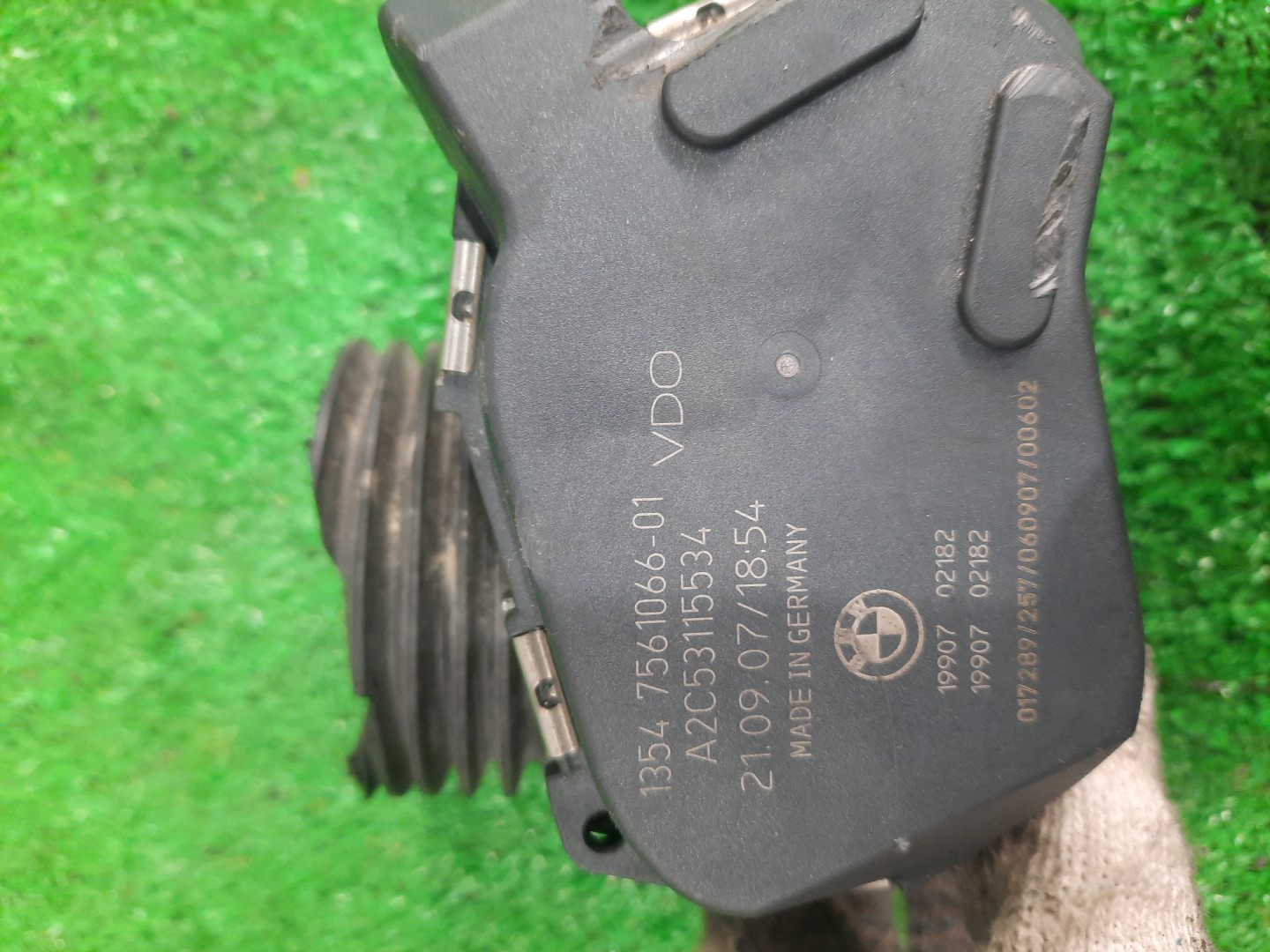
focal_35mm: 25
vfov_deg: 54.9
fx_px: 917
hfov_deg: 69.4
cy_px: 476
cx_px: 635
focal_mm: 4.6
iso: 272
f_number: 2
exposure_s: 1/33
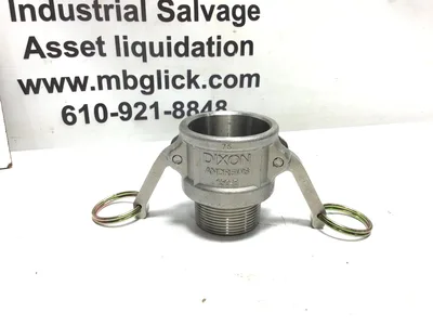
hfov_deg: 58.4
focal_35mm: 31
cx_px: 216
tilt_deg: -22.9
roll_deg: +0.8
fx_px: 388
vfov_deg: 45.4
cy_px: 162
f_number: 2.4
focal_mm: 3.3
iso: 32
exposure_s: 1/60
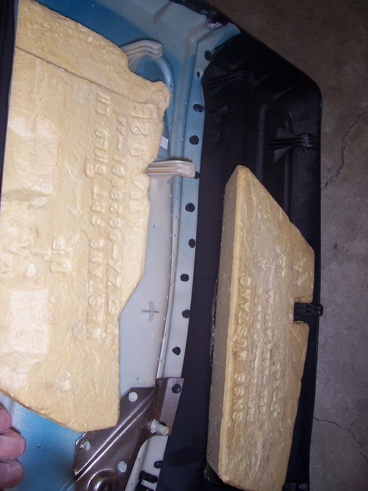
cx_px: 184
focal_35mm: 34
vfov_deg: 54.0
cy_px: 246
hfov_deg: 41.8
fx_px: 482
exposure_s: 1/60
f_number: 2.7
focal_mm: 5.6
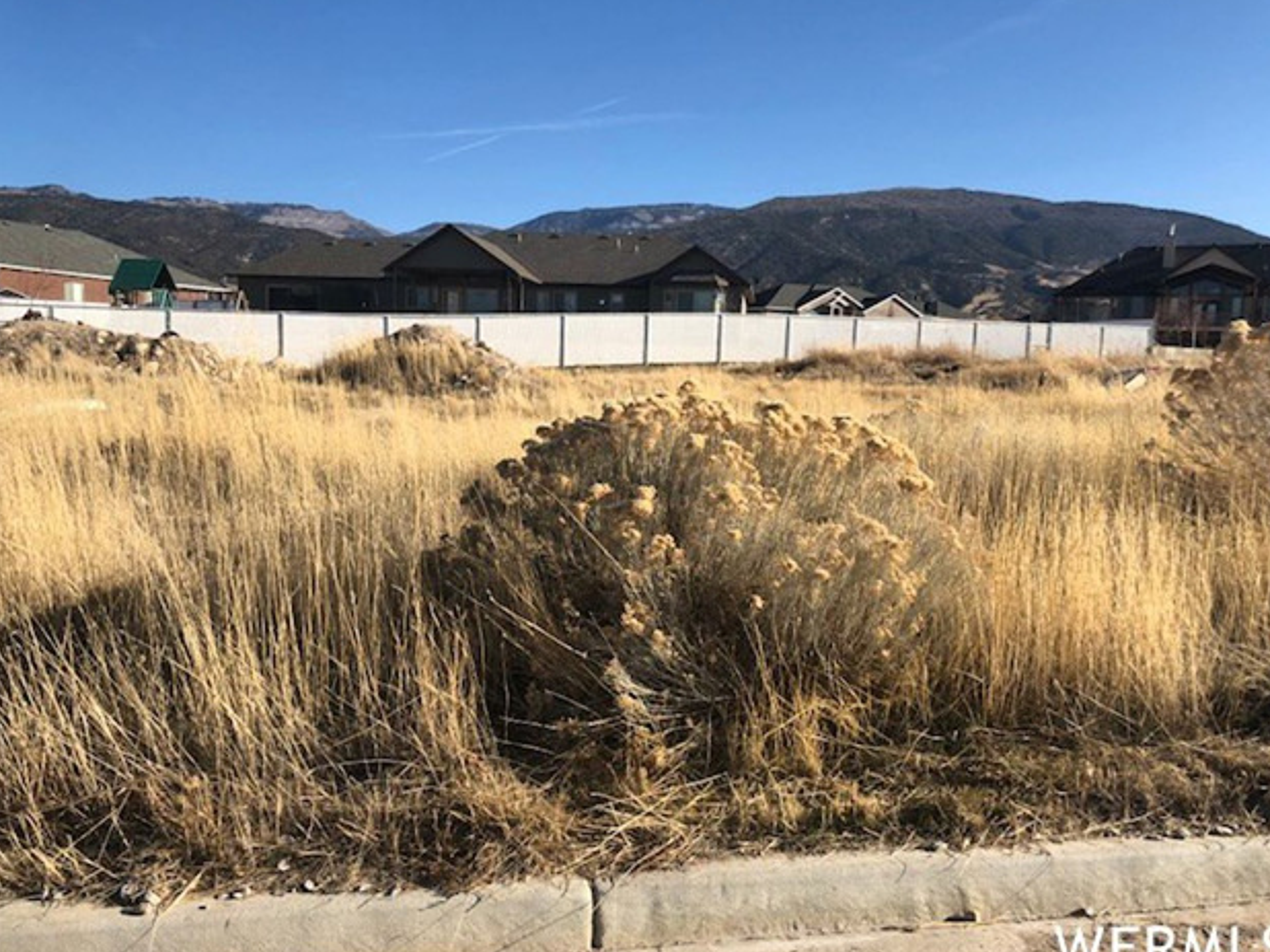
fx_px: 1064
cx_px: 637
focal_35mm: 29
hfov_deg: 61.7
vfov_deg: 48.2
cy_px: 481
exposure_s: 1/1779
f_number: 1.8
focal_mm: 4
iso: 20
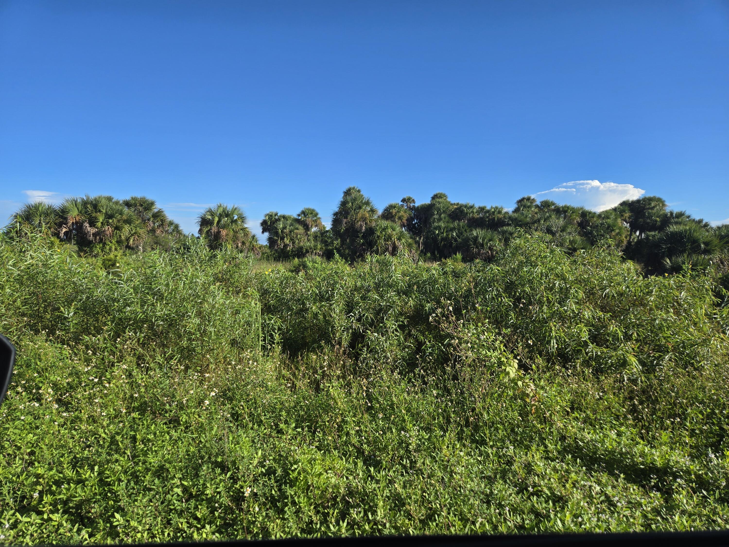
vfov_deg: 58.9
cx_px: 364
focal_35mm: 23
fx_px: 484
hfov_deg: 73.9
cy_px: 274
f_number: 1.8
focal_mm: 5.4
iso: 25
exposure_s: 1/1714
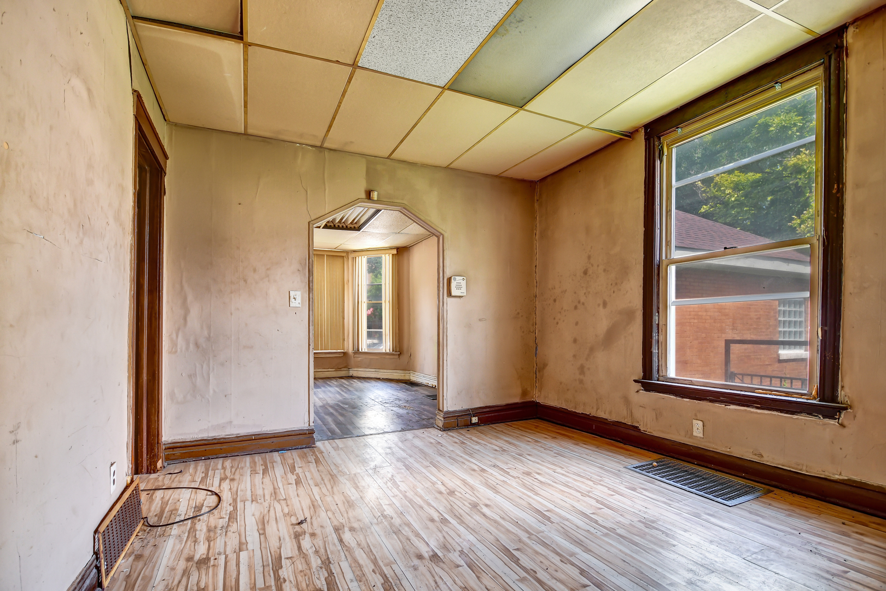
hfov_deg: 100.4
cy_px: 296
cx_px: 443
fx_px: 369
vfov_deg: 77.3
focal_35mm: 15
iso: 200
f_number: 3.5
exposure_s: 1/80
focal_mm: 10
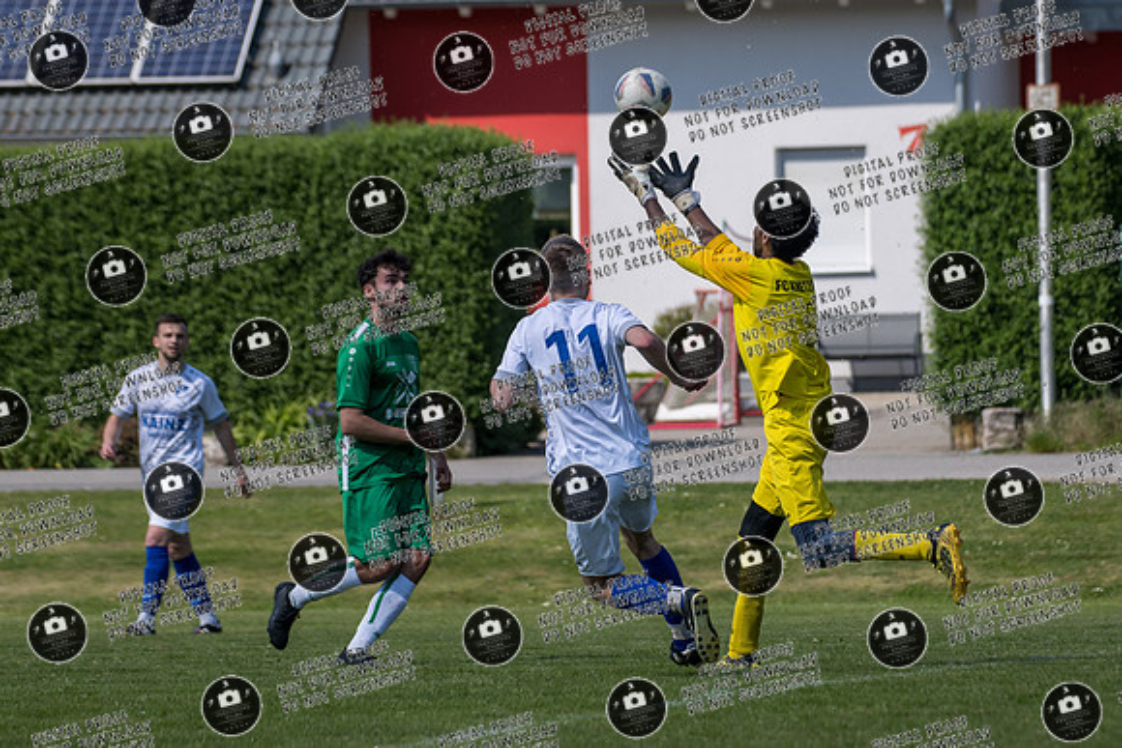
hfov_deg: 7.2
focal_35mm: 285
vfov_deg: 4.8
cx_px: 634
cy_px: 312
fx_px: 8899
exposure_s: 1/1600
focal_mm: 210
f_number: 5.6
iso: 200
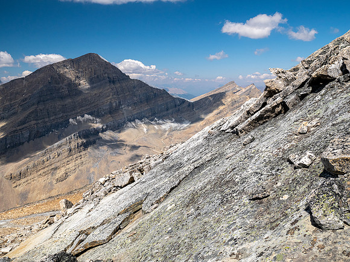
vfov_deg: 41.8
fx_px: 344
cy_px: 131
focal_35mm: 34
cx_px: 175
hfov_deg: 54.0
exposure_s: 1/320
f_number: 8
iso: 200
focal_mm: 17
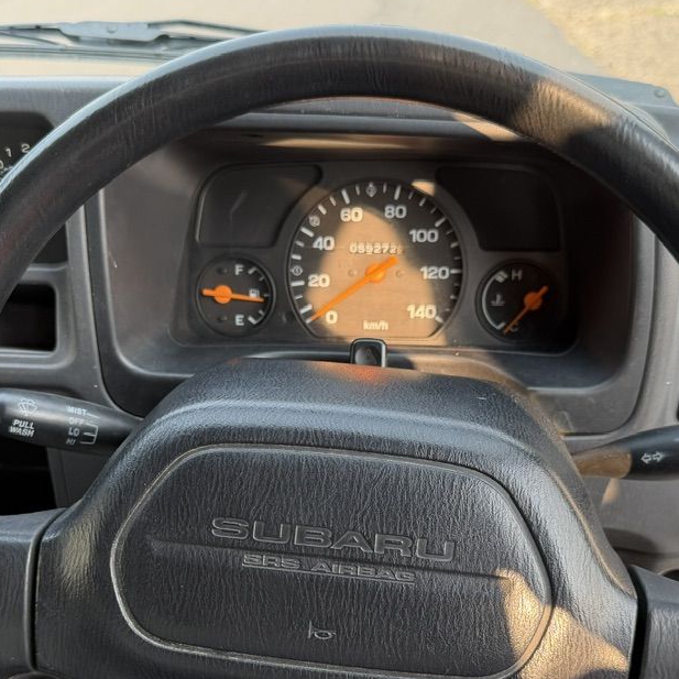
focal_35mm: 44
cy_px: 461
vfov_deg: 37.9
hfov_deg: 38.3
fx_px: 976
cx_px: 347
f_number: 1.78
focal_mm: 6.76
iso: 64
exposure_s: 1/179
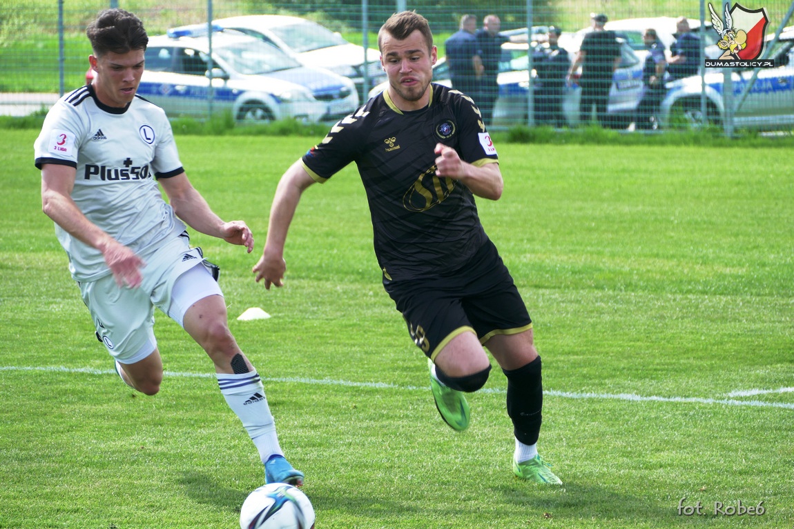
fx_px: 5294
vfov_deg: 5.7
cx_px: 397
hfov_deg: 8.6
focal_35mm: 240
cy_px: 264
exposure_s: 1/500
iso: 160
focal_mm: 87.58
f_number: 4
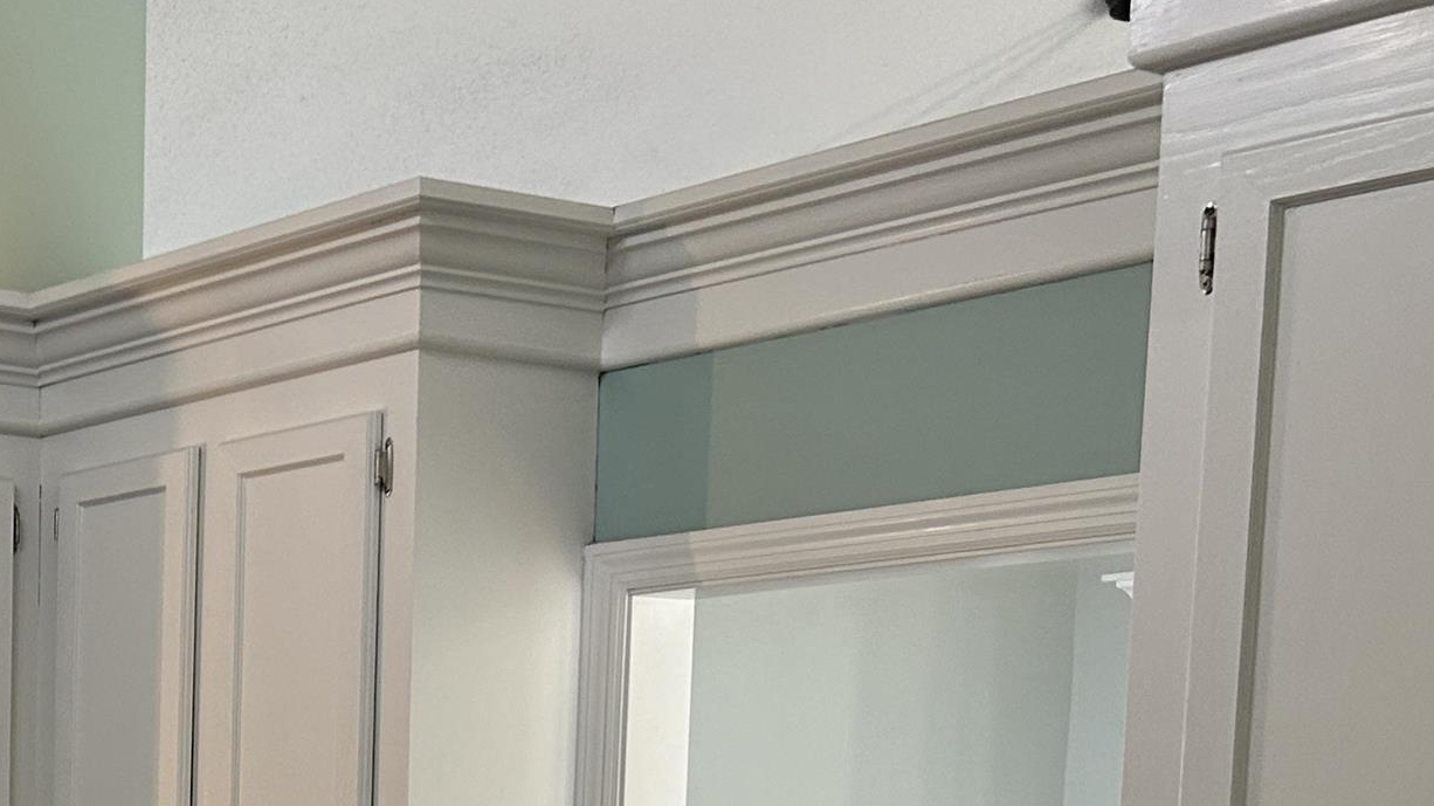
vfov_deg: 15.6
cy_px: 1208
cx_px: -177
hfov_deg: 27.1
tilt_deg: -6.9
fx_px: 2699
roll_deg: -0.1
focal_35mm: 71
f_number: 1.5
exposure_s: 1/120
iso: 125
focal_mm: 5.7
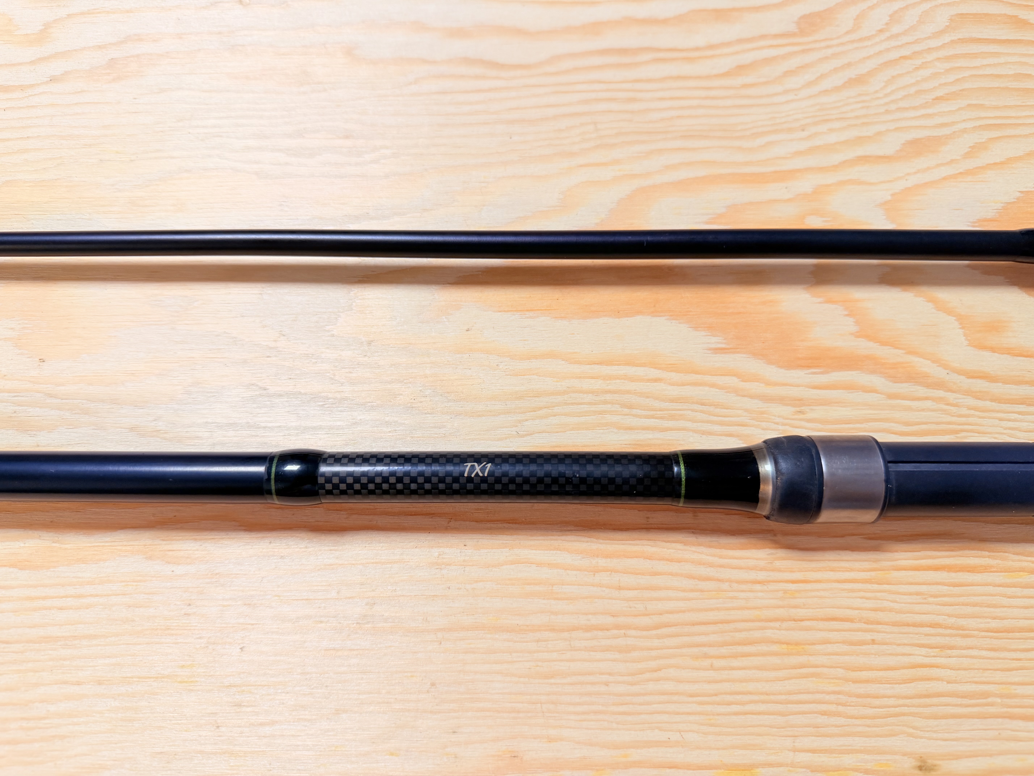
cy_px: 388
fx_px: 717
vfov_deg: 56.8
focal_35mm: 24
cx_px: 517
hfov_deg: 71.6
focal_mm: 6.76
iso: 125
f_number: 1.78
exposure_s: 1/50
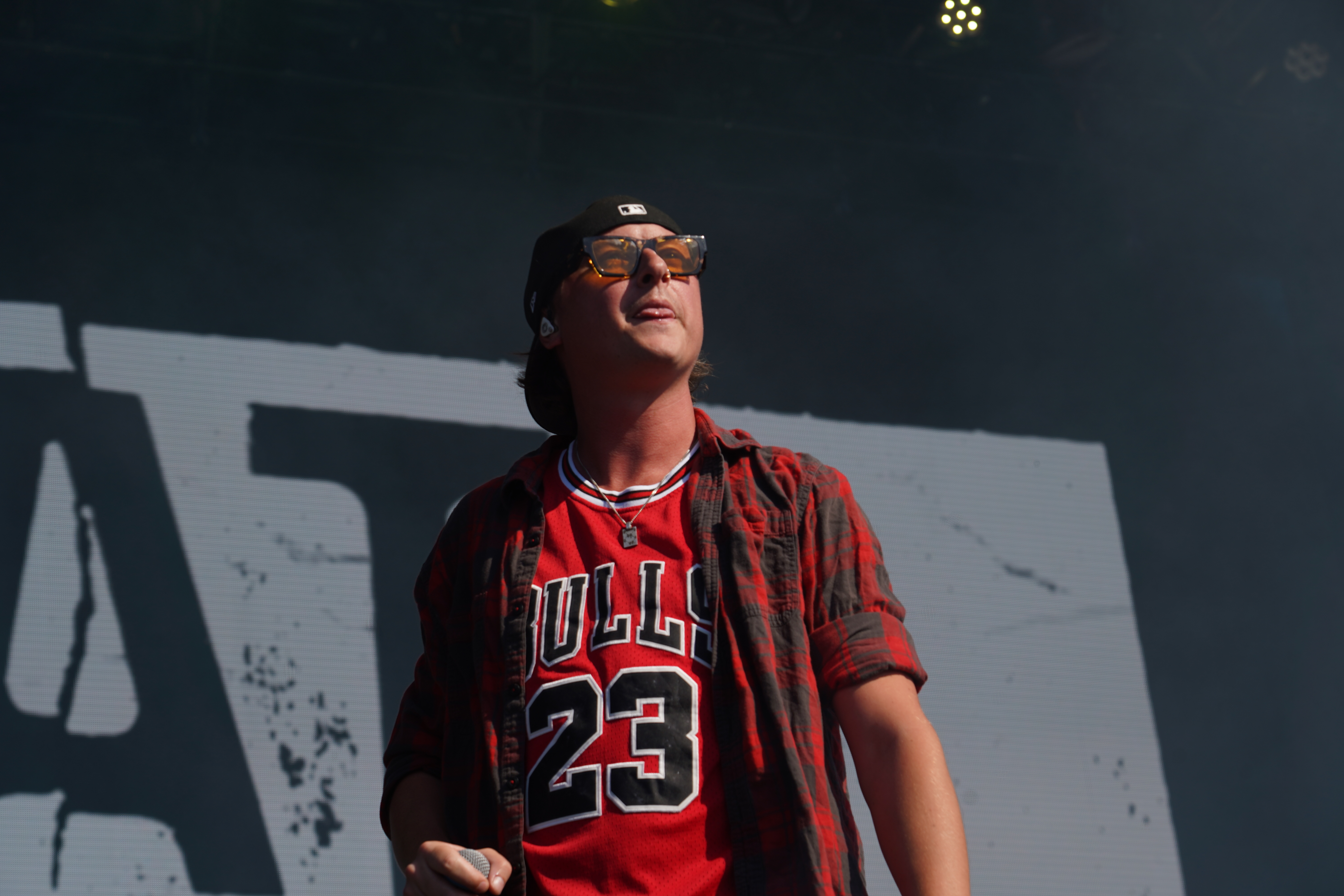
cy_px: 448
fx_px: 3920
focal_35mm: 105
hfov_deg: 19.5
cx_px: 672
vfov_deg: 13.0
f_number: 8
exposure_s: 1/400
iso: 100
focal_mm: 105
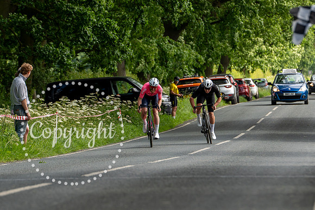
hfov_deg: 7.9
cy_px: 76
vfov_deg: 5.3
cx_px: 161
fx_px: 2267
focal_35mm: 259
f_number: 4
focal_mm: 155
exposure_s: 1/1000
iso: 250
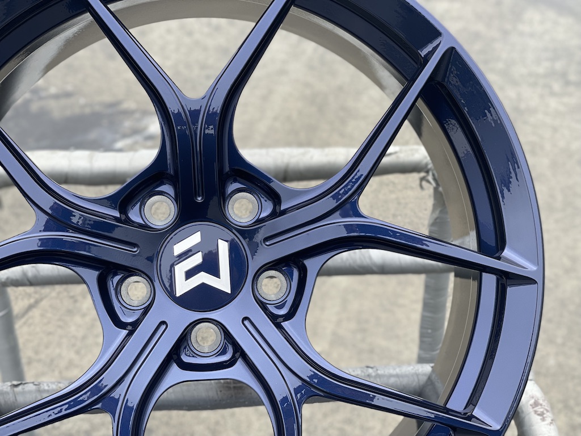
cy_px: 218
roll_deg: -1.5
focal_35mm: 64
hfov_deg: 30.3
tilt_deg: -37.3
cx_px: 290
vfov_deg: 22.9
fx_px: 1074
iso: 32
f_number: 2.2
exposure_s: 1/121
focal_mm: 7.5
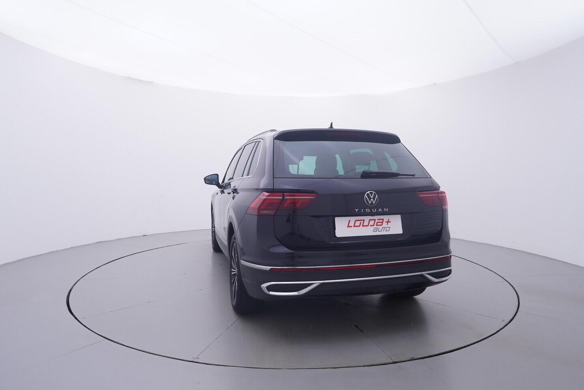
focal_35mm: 22
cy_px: 195
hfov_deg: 77.3
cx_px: 292
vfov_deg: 56.2
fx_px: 365
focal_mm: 15
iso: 200
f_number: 5
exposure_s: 1/80
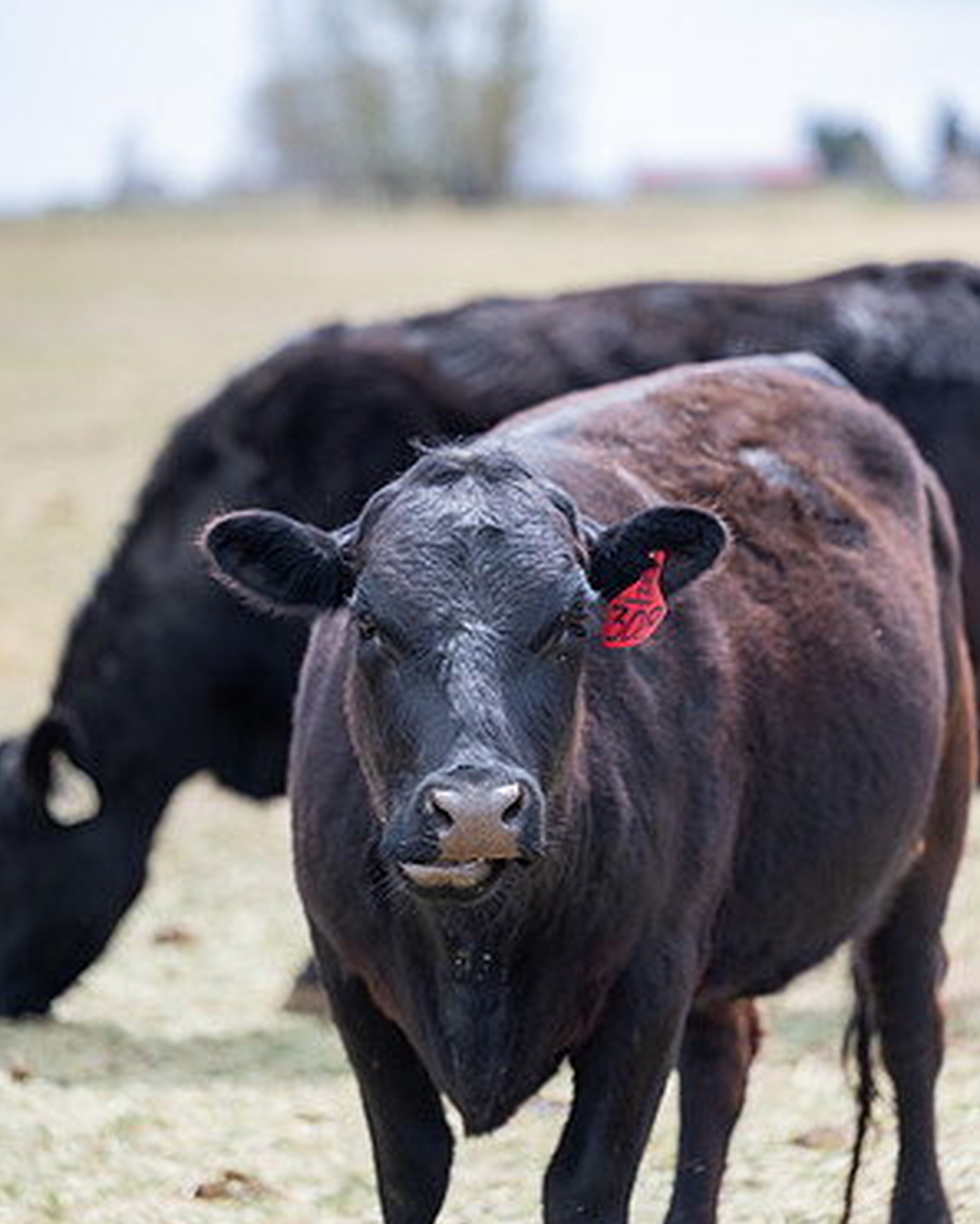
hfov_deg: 9.4
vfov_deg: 11.7
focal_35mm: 165
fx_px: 5980
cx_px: 492
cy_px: 574
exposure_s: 1/1000
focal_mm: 145
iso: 125
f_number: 2.8
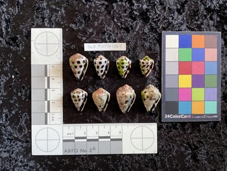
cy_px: 86
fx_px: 190
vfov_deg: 48.3
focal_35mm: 29
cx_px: 114
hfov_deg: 61.6
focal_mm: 3
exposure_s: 1/60
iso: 250
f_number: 1.8
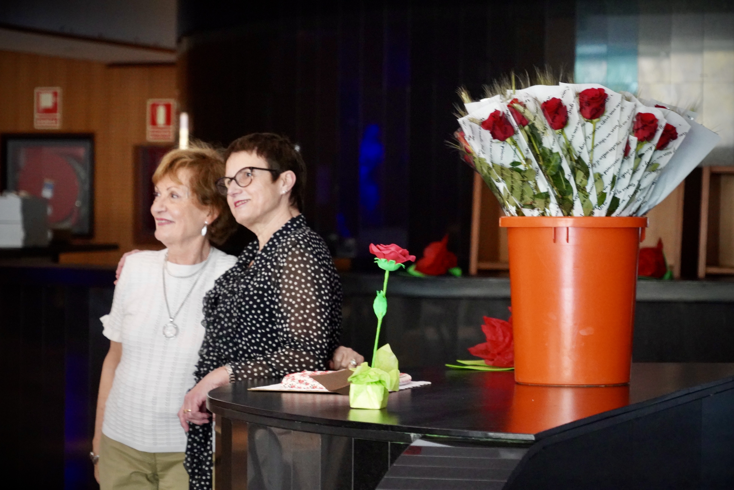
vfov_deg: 10.9
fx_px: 2569
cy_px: 245
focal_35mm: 126
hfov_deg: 16.3
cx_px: 367
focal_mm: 126
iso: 12800
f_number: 6.3
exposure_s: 1/60
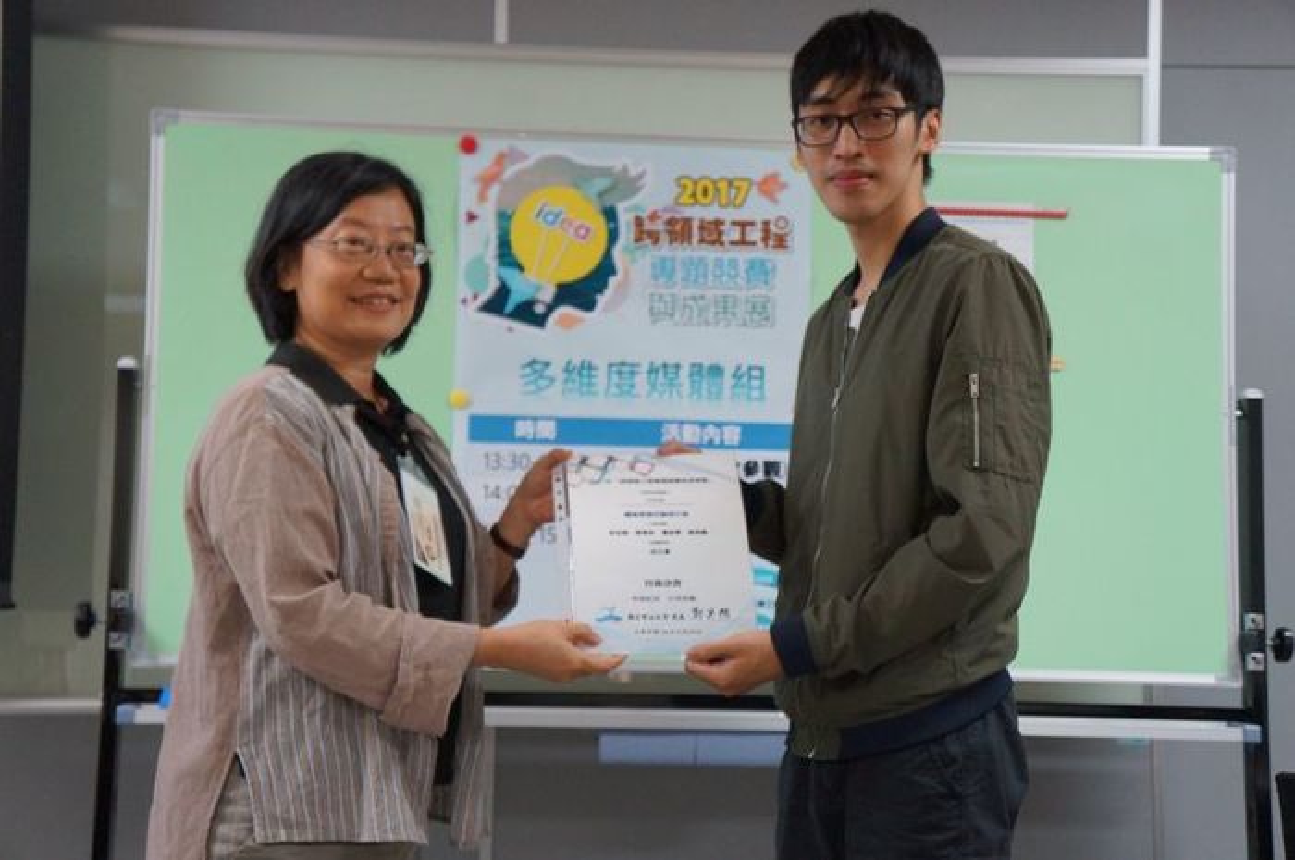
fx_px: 2048
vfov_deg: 23.7
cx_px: 648
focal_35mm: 57
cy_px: 430
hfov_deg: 35.1
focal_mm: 38
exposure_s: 1/160
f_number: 4.5
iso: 2000
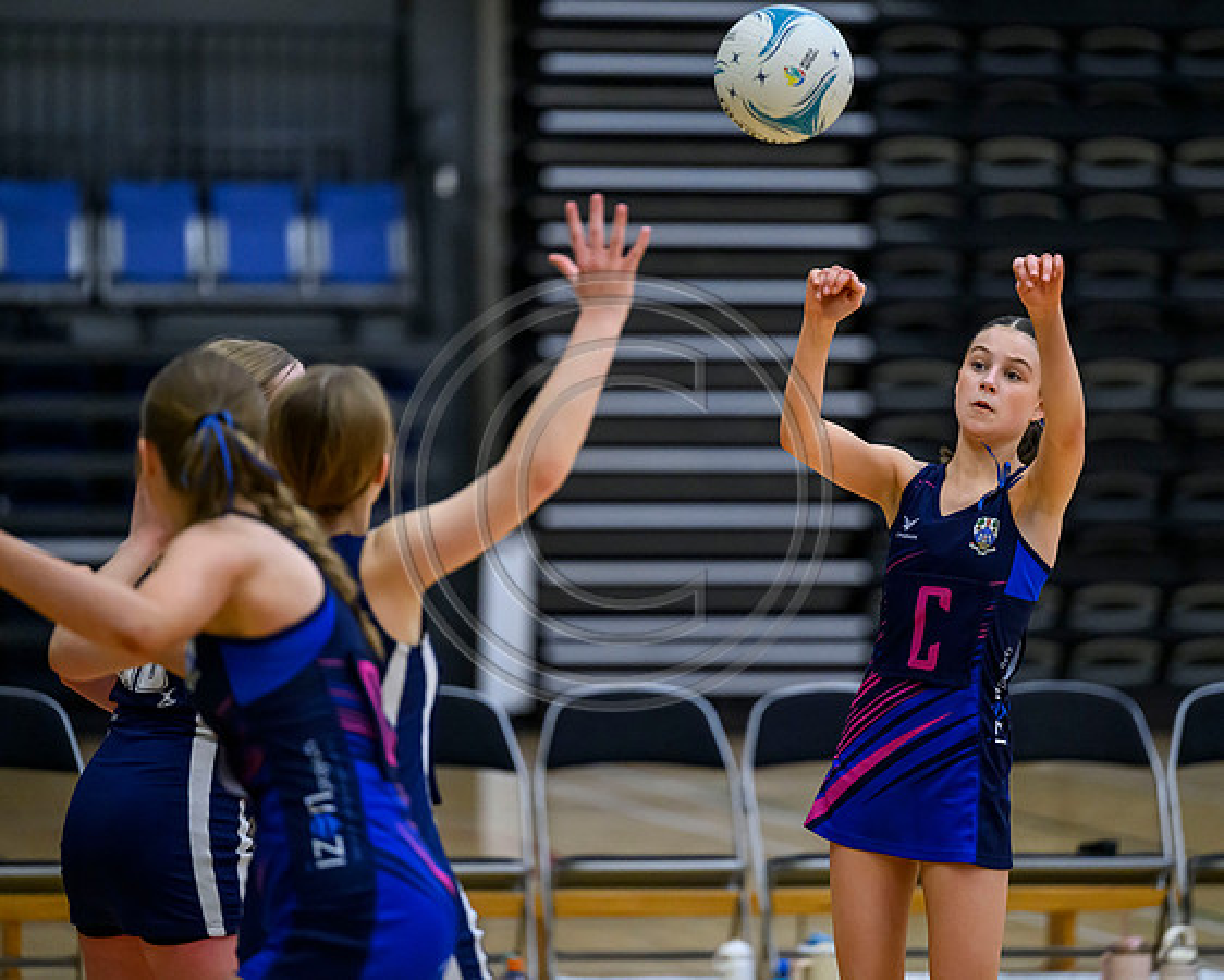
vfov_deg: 6.7
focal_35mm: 231
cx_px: 739
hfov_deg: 8.4
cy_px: 488
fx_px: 8369
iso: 6400
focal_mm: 200
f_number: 2.8
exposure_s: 1/1000
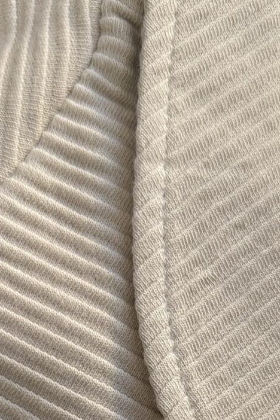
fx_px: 1062
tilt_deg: -87.4
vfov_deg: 19.7
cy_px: 611
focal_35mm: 91
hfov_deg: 15.0
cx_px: 185
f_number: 1.78
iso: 64
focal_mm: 6.76
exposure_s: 1/100
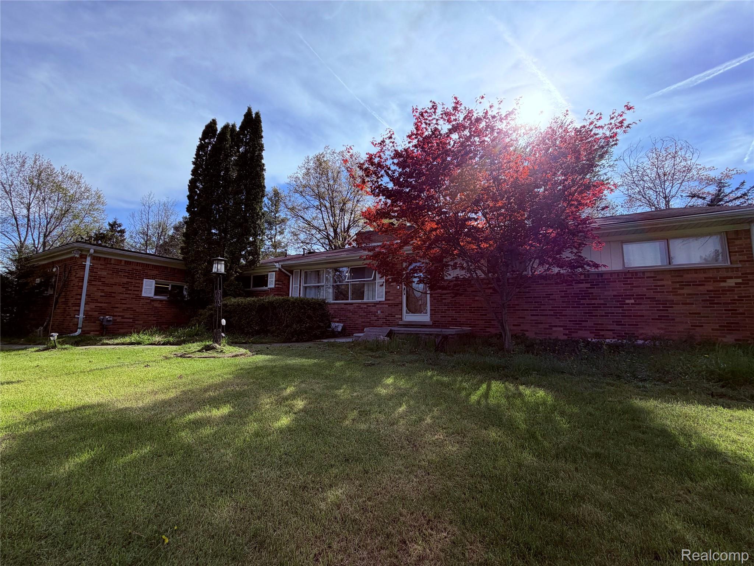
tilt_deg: +7.9
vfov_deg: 85.7
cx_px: 377
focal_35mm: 14
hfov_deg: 102.1
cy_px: 283
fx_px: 305
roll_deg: -0.3
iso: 25
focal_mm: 2.22
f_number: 2.2
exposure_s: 1/853
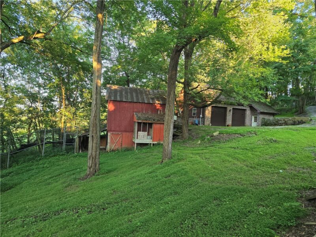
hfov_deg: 73.9
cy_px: 118
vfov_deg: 58.9
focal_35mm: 23
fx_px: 210
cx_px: 158
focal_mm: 6.3
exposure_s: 1/180
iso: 200
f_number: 1.7
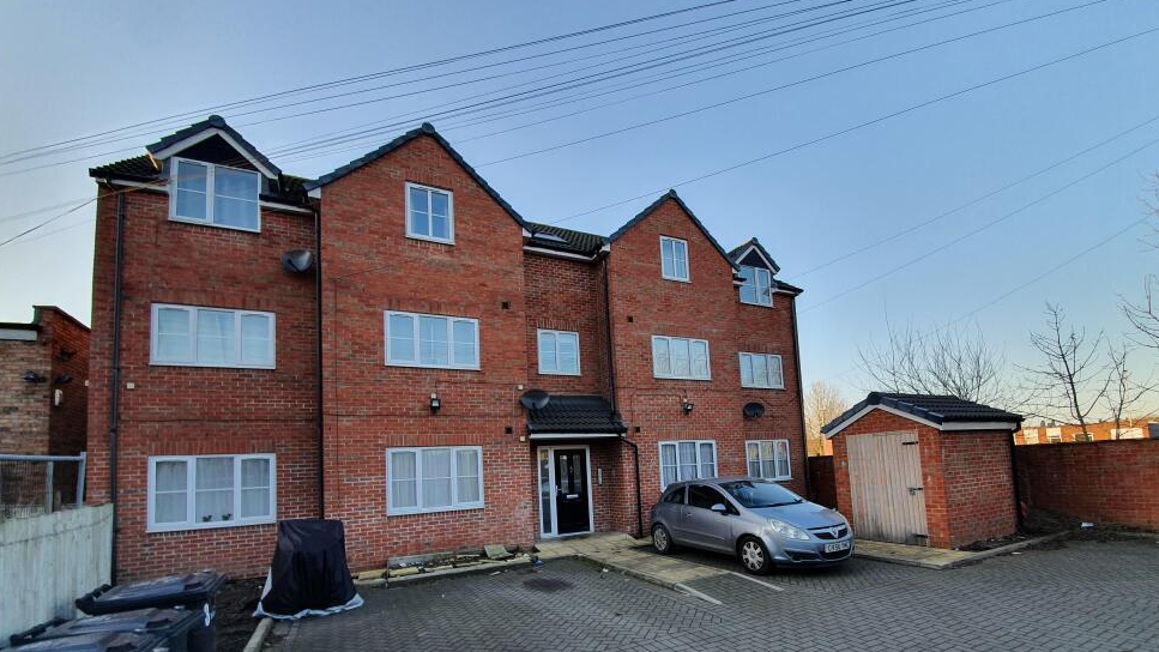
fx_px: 461
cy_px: 427
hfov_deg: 103.0
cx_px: 599
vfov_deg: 68.8
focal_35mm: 15
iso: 50
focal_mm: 1.8
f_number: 2.2
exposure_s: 1/204
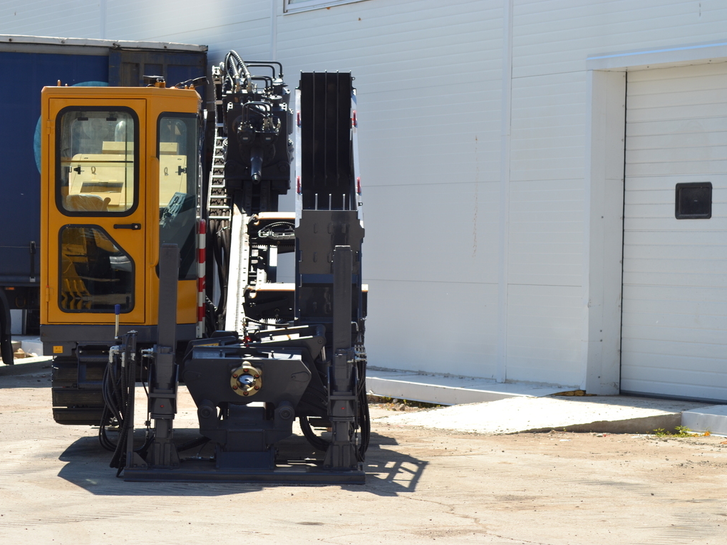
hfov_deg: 4.3
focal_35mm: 456
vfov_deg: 3.3
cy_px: 272
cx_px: 338
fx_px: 9577
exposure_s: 1/200
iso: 100
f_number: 11
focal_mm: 280
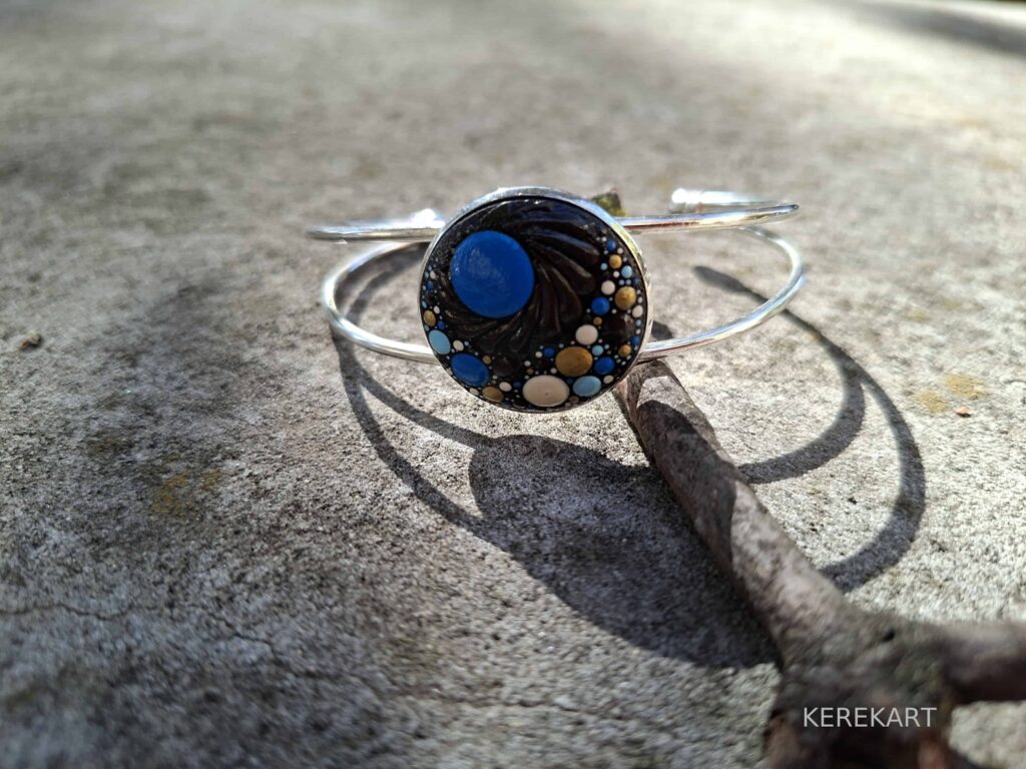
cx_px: 513
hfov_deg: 73.9
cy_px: 384
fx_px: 682
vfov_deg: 58.9
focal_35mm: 23
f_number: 1.8
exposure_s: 1/219
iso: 50
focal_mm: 5.54
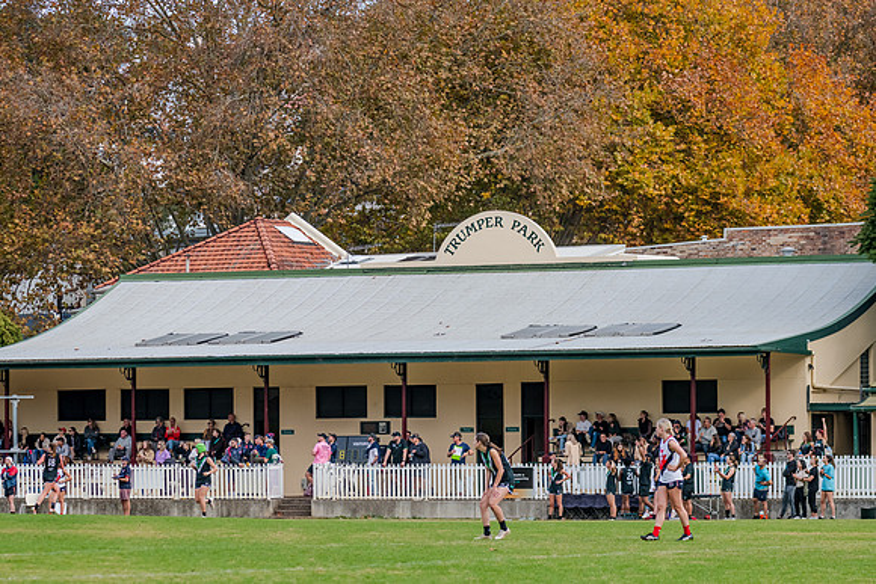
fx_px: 4163
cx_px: 438
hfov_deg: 12.0
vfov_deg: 8.0
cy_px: 292
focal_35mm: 171
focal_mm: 170
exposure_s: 1/1600
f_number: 6.3
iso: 800
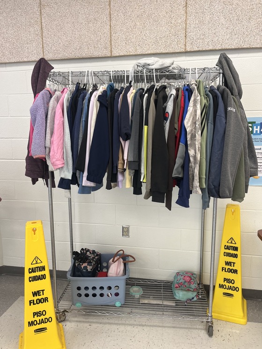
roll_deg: +0.3
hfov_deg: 53.1
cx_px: 131
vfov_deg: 67.3
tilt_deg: -10.0
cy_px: 174
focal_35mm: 26
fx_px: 262
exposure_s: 1/60
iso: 64
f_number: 1.6
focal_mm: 5.1
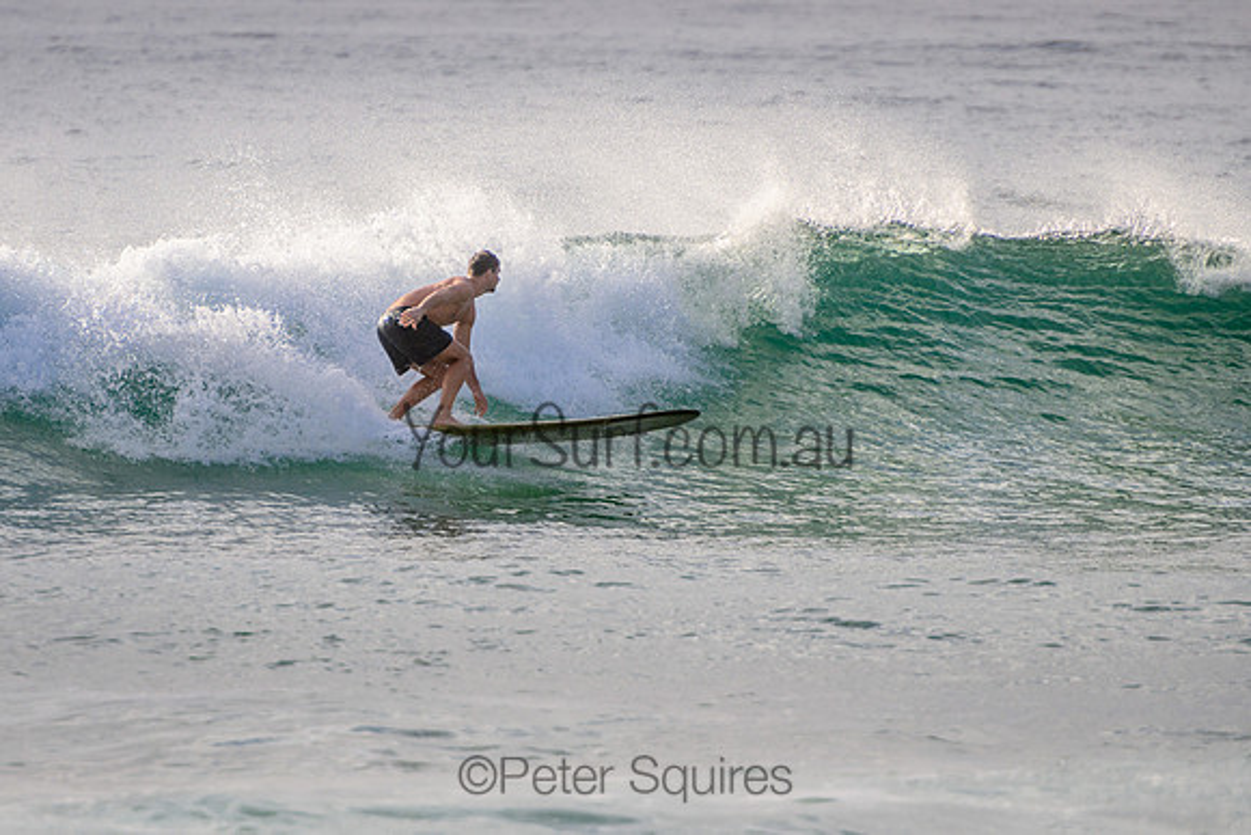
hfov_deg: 3.7
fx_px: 19122
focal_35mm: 550
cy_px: 446
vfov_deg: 2.5
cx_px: 488
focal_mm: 400
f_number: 5.6
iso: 280
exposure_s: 1/2000
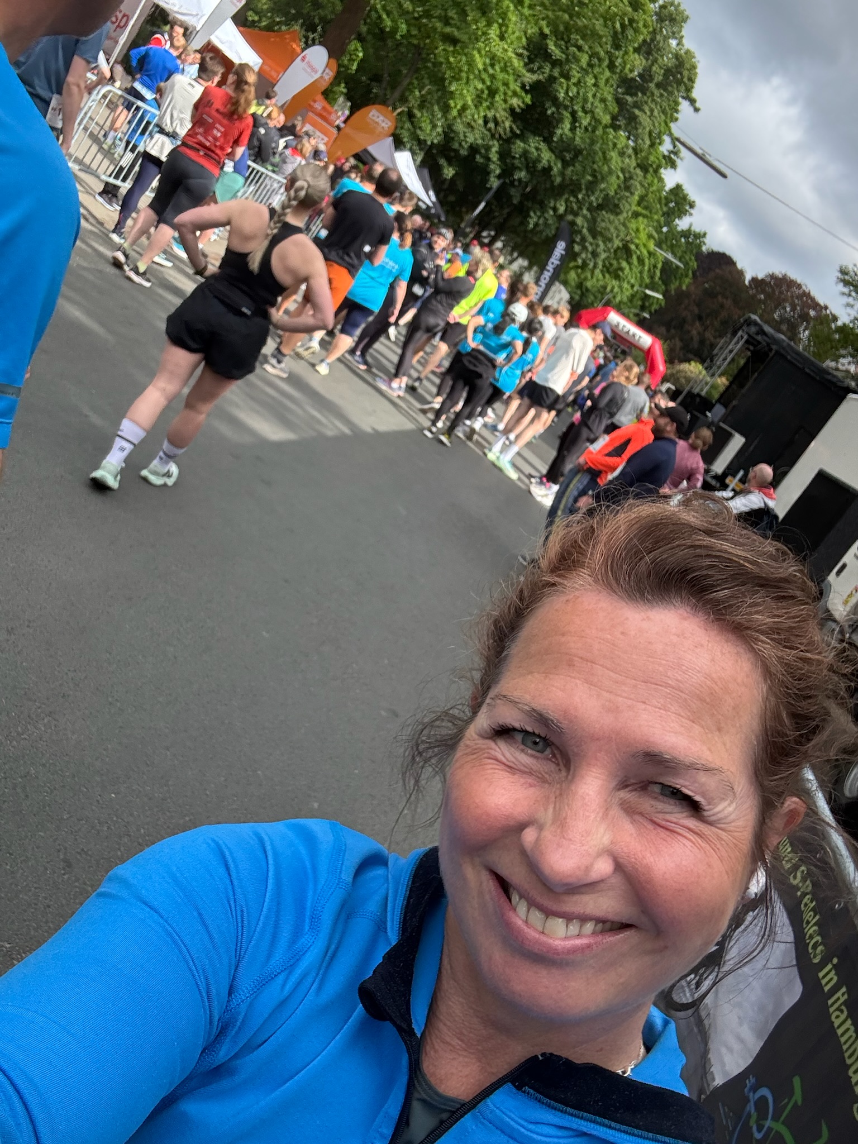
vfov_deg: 60.0
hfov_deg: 46.8
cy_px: 572
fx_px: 991
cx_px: 429
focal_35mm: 30
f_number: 1.9
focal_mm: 2.69
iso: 25
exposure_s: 1/322
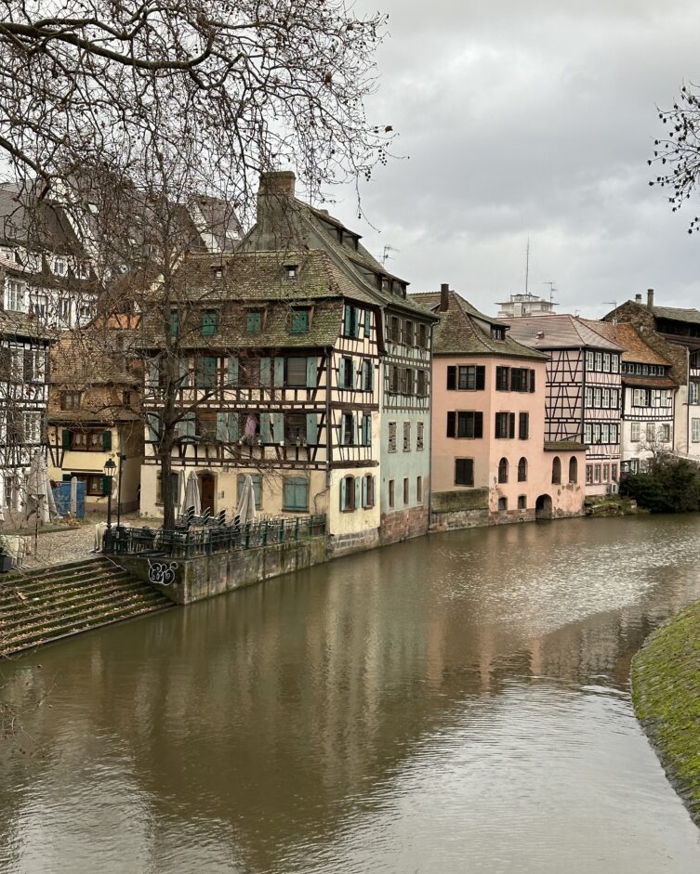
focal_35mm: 51
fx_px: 1321
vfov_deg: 36.6
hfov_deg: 29.7
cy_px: 424
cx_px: 349
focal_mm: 6.86
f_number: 1.78
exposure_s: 1/401
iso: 64
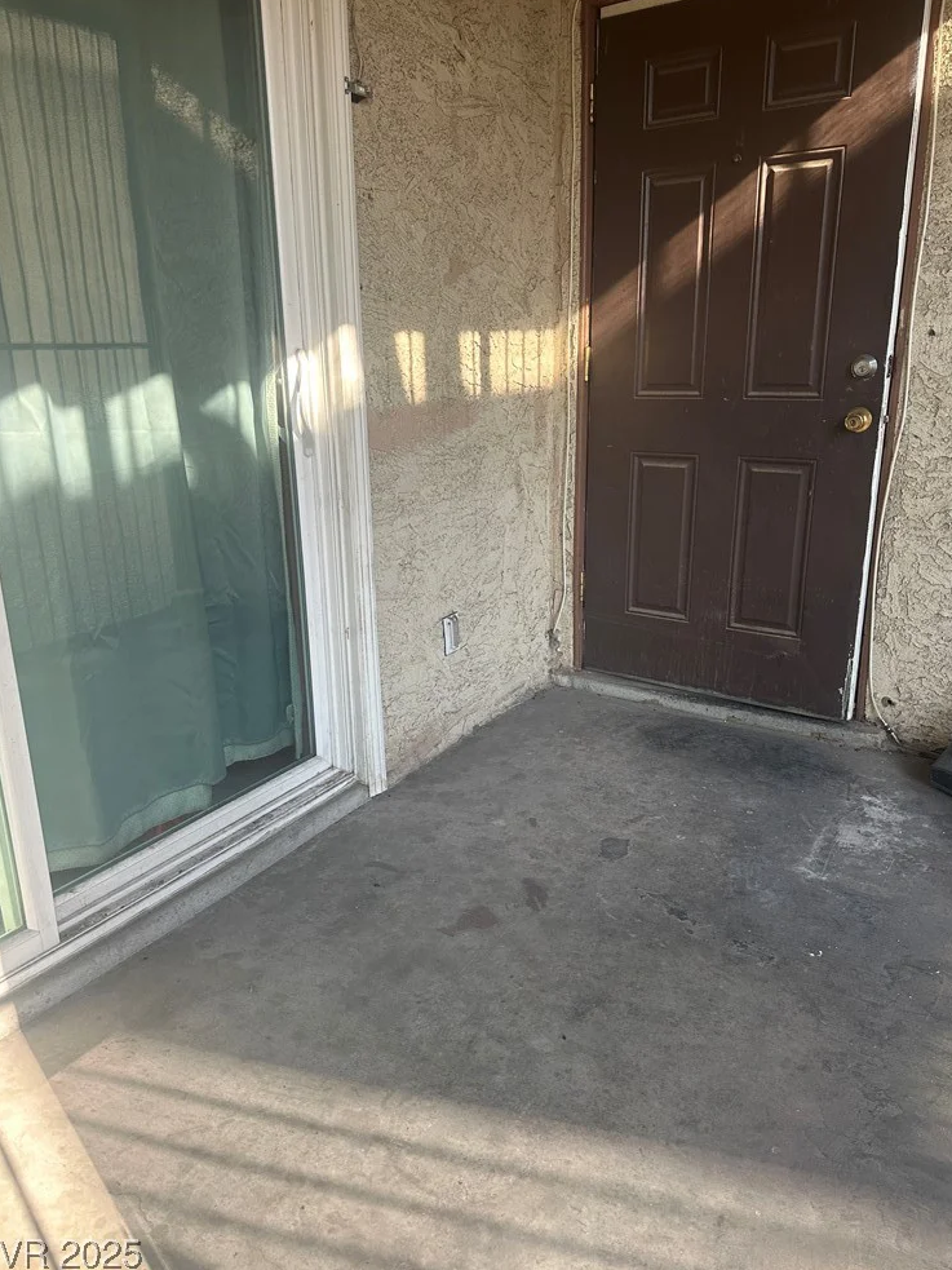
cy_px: 629
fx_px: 917
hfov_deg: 54.9
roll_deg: +1.4
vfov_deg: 69.4
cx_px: 462
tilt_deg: -16.8
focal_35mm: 25
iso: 160
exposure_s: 1/121
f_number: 1.78
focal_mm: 6.86
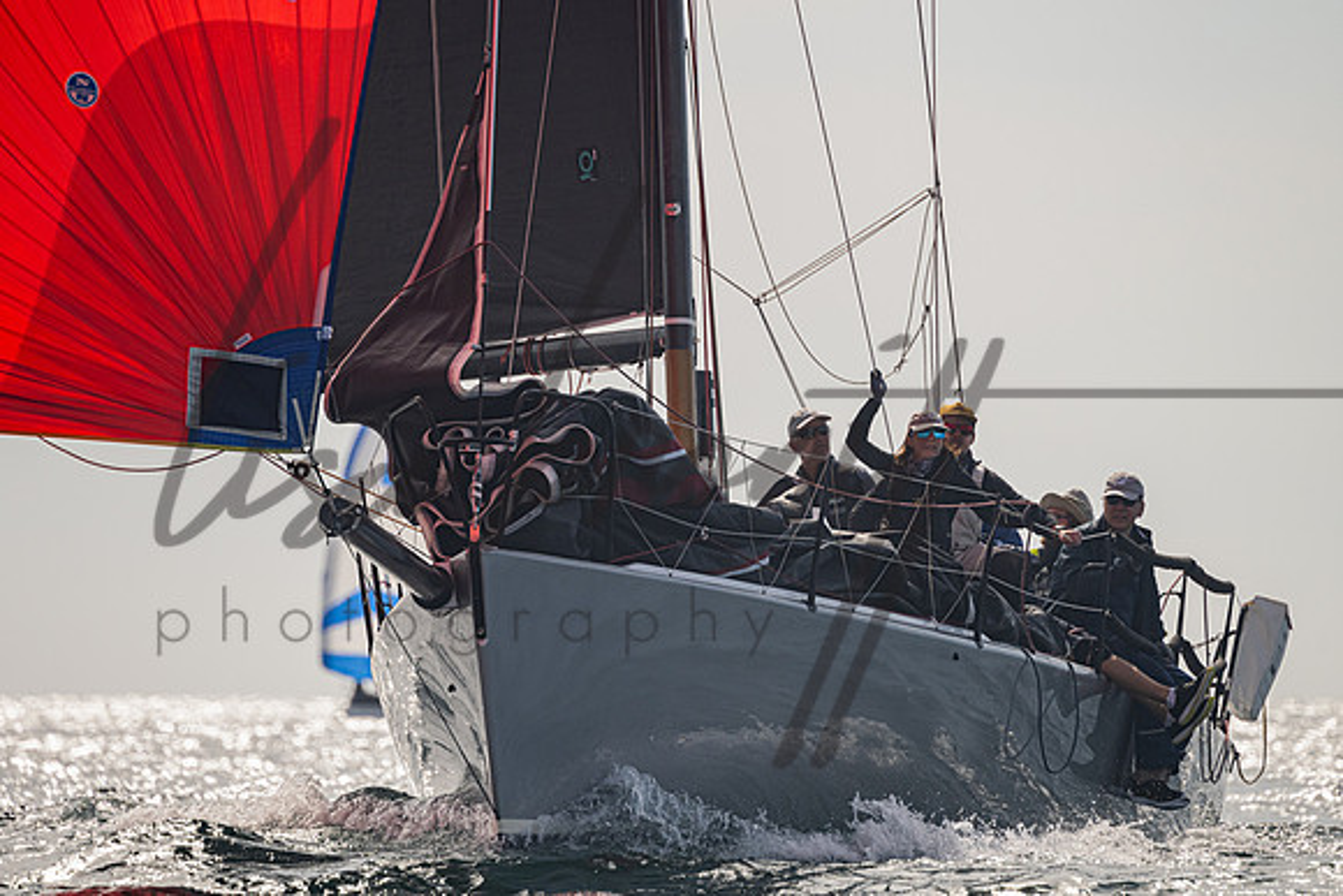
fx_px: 19292
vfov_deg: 2.7
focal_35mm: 517
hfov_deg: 4.0
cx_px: 699
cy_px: 320
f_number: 6.3
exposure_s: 1/2500
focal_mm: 380
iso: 320
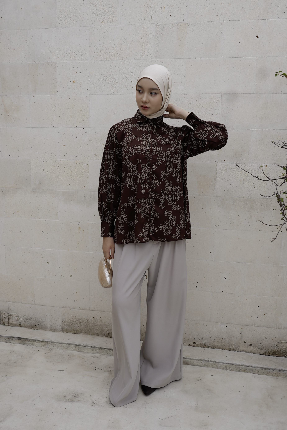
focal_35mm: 36
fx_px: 430
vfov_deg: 53.1
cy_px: 215
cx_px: 144
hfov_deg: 36.9
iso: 80
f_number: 4.5
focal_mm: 24
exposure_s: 1/640
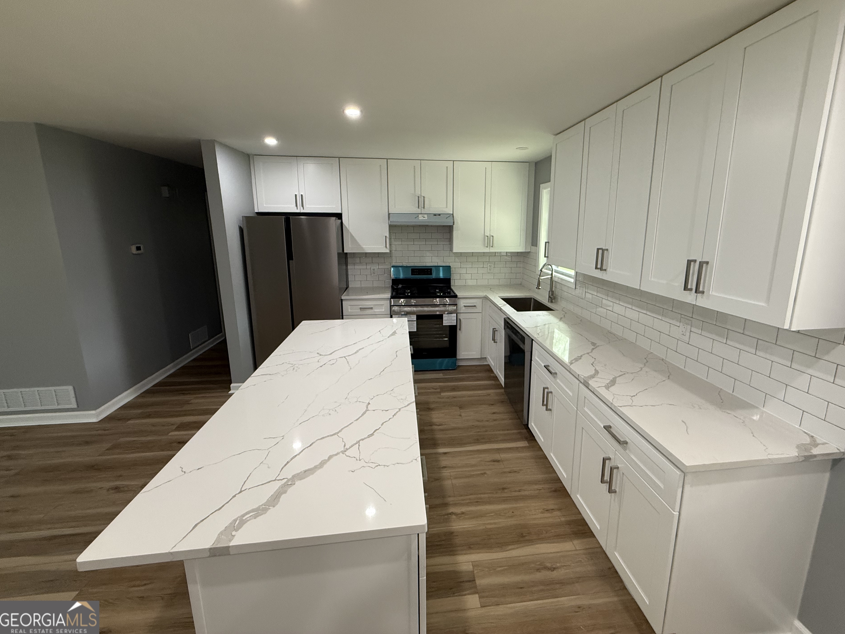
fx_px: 366
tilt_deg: -11.1
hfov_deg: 98.0
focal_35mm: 15
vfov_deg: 81.6
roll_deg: -0.8
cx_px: 450
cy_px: 295
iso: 320
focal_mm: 2.22
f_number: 2.2
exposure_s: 1/120
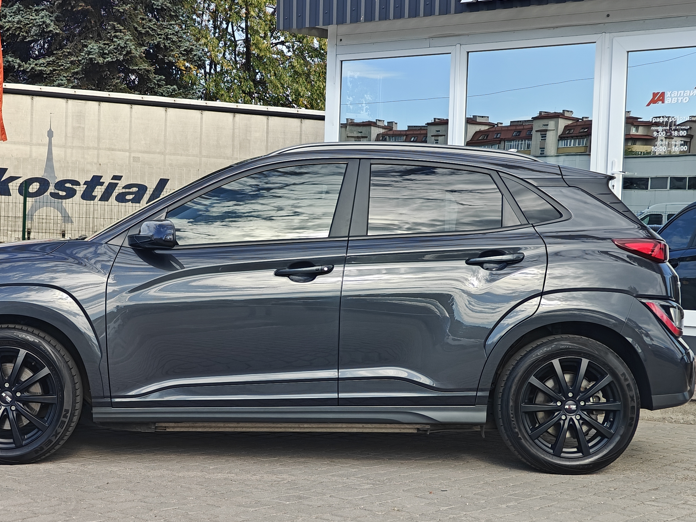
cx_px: 272
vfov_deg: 24.0
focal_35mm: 61
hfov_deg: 31.6
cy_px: 295
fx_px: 1226
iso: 50
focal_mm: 7.08
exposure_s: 1/848
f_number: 2
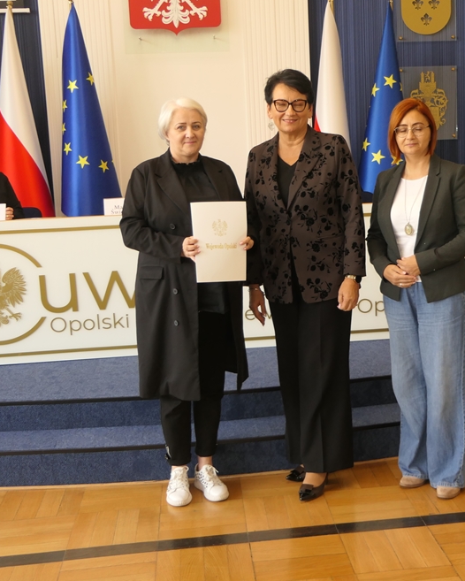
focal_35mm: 50
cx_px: 321
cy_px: 290
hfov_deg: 30.0
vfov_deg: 37.3
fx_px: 860
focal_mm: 13
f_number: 3.3
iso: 400
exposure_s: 1/60
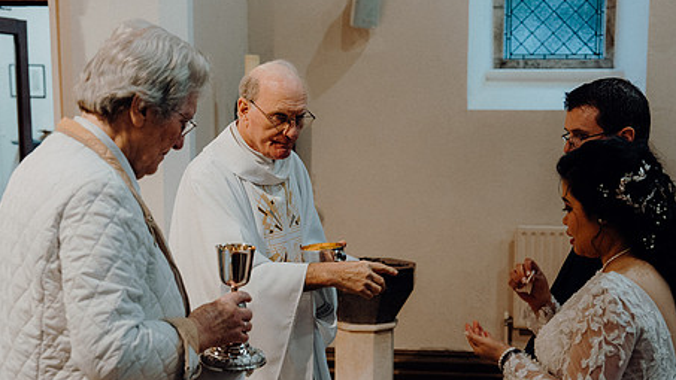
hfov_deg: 35.4
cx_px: 385
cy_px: 269
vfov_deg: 20.3
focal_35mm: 59
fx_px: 1058
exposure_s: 1/160
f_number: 3.5
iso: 2000
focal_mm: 44
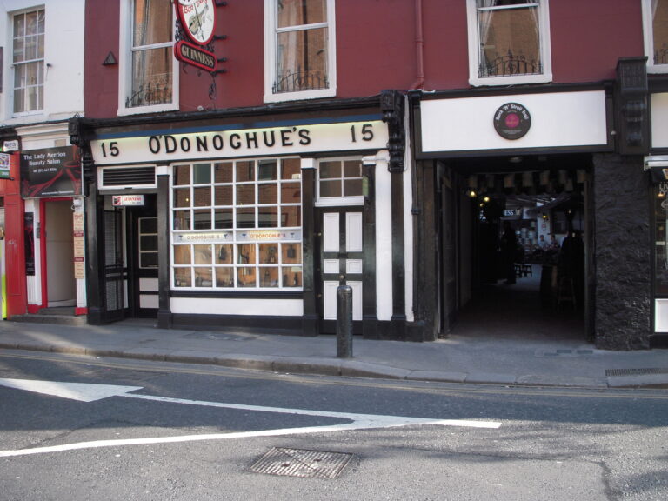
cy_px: 250
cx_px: 334
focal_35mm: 38
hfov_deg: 49.0
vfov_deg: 37.7
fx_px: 733
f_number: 3.3
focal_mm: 6.3
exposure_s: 1/100
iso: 100
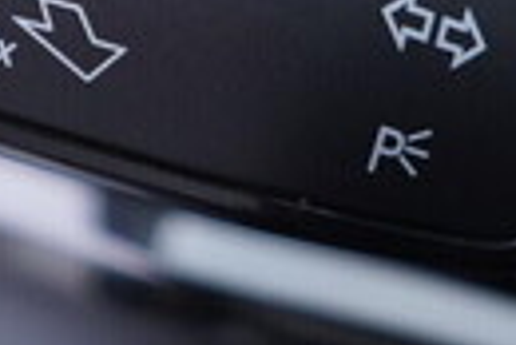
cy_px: -38
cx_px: 159
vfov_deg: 9.0
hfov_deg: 13.5
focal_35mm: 152
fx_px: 2181
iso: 250
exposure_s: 1/40
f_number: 2.8
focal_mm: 24
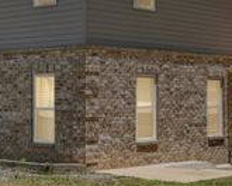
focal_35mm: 97
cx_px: 152
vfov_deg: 15.8
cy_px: 54
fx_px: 666
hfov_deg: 19.7
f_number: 9
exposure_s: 1/400
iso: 800
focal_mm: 34
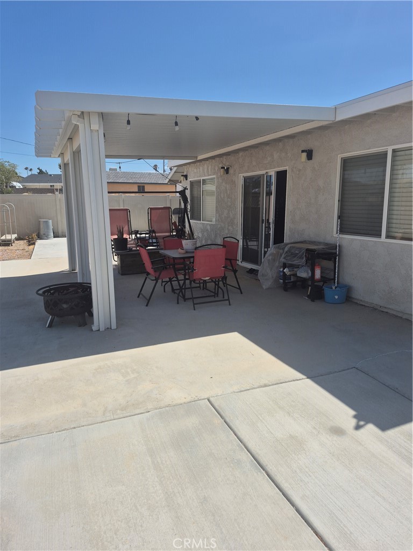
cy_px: 276
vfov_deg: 73.9
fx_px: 366
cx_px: 206
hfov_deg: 58.9
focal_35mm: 23
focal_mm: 5.4
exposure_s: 1/2608
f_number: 1.8
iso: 25
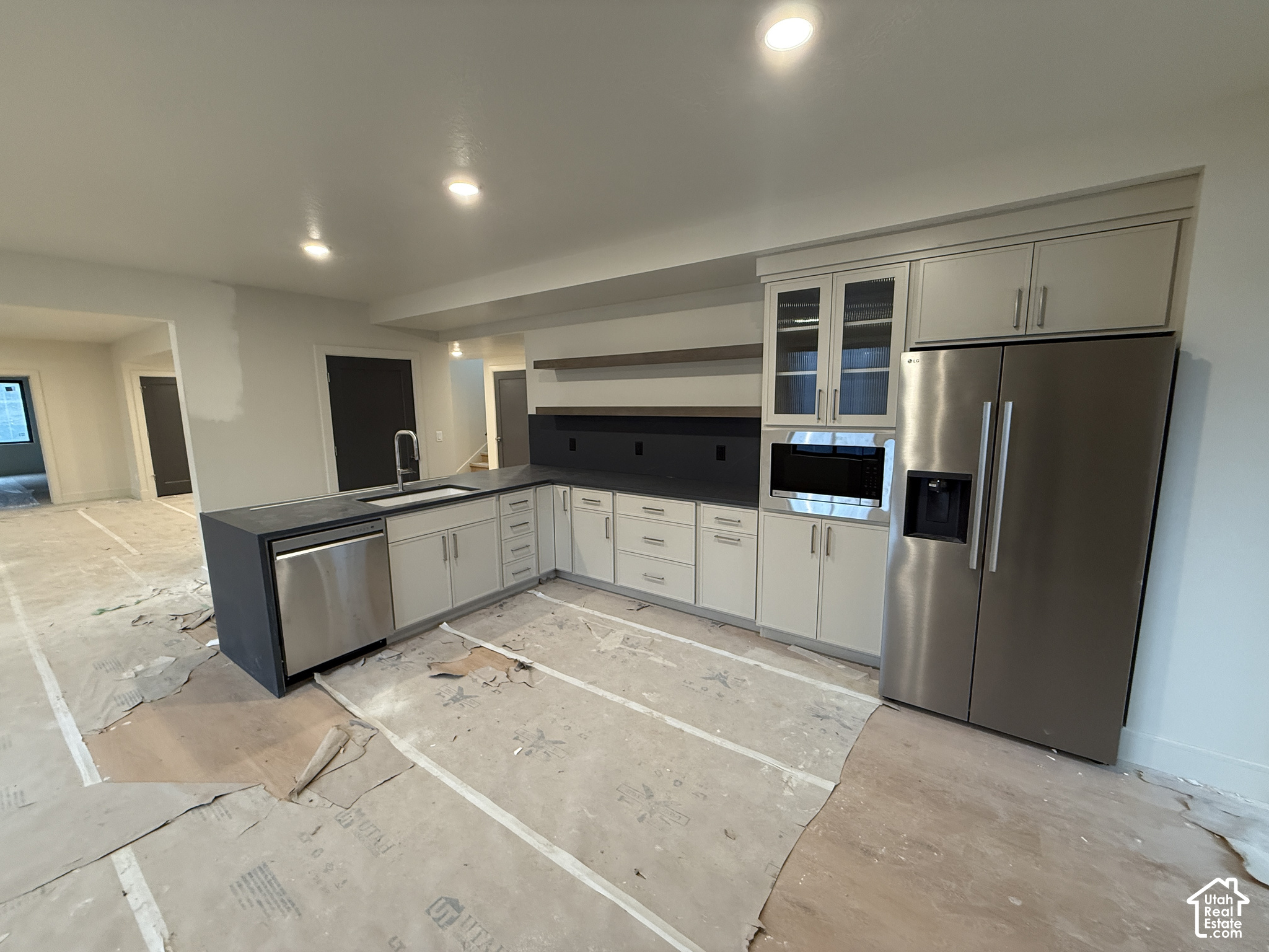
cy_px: 476
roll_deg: +1.0
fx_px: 513
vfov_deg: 85.7
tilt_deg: -8.5
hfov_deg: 102.1
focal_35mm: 14
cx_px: 634
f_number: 2.2
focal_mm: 2.22
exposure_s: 1/60
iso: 250
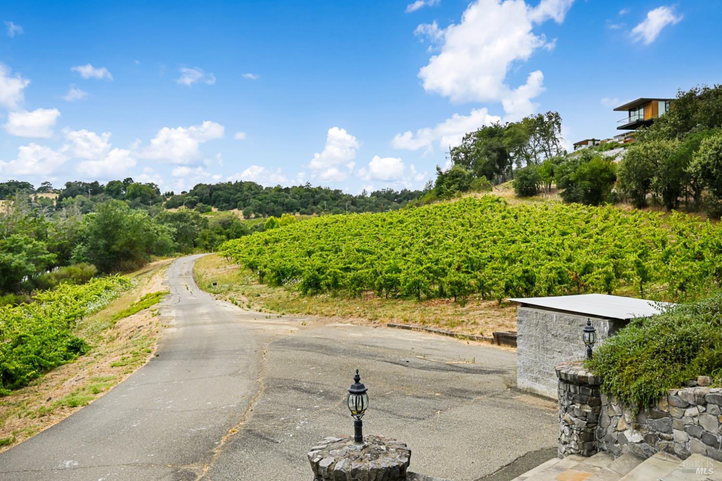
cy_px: 240
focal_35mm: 26
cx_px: 361
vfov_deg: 49.6
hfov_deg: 69.4
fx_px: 521
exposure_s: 1/2500
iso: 1600
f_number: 13
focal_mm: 26
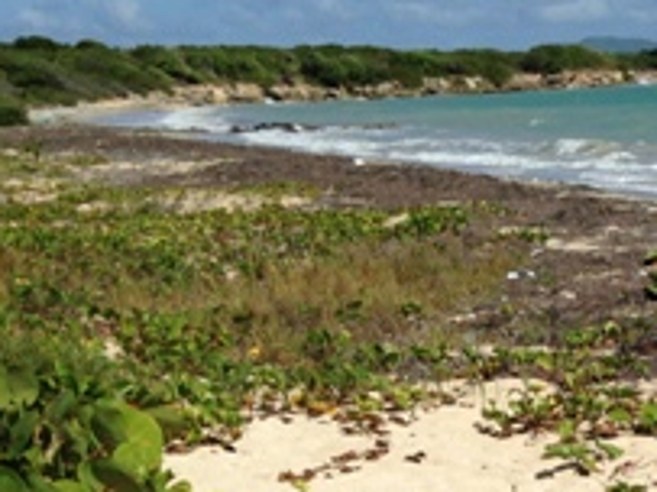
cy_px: 725
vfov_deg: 13.4
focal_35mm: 104
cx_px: 712
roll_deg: +4.5
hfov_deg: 18.2
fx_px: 1973
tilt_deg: -19.9
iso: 50
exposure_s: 1/3623
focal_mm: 4.12
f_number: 2.4
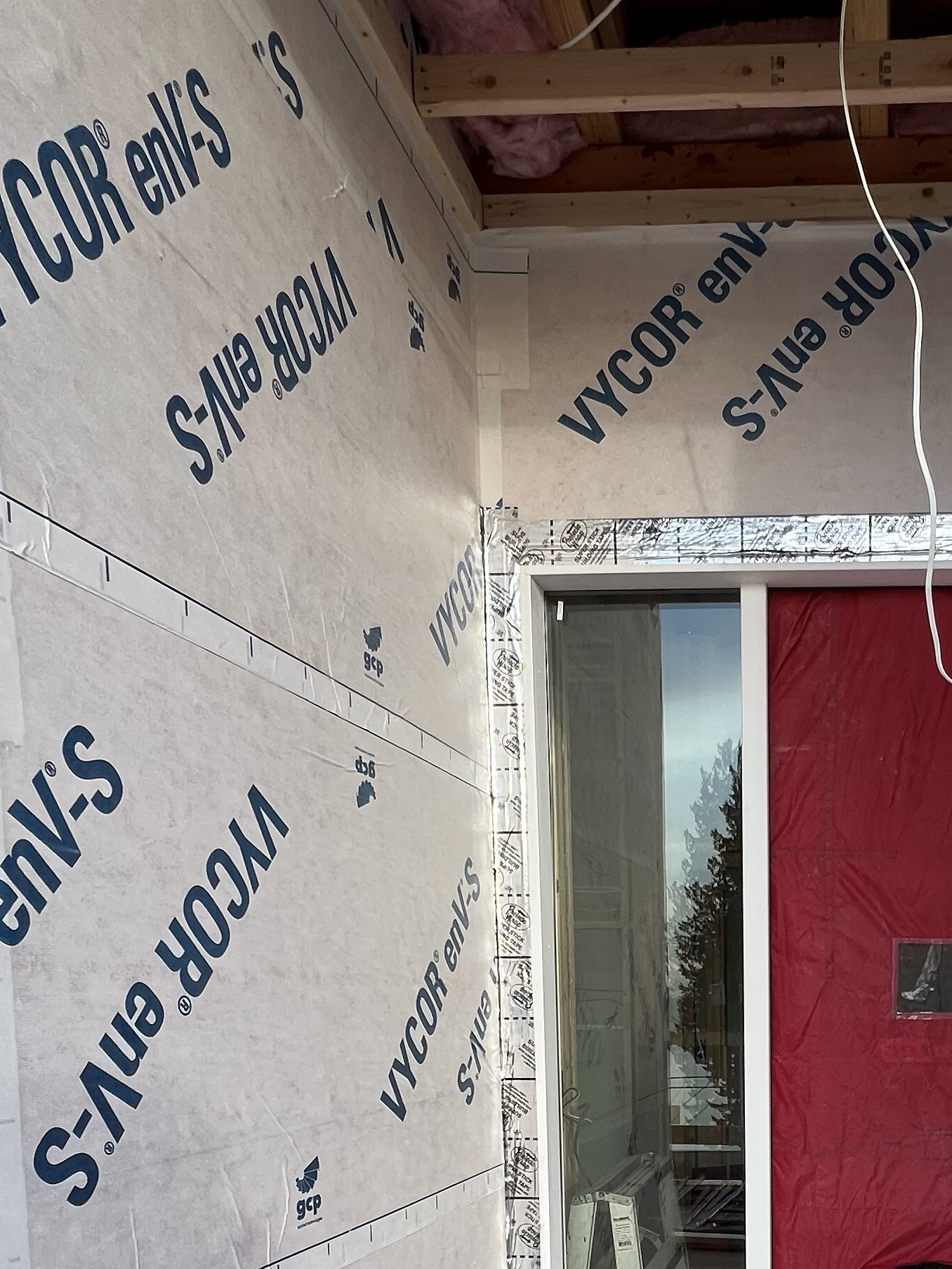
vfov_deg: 54.8
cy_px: 1107
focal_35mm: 29
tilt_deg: -4.6
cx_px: 852
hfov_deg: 44.1
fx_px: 1063
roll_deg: +0.3
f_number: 1.8
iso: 32
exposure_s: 1/231
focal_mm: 1.57
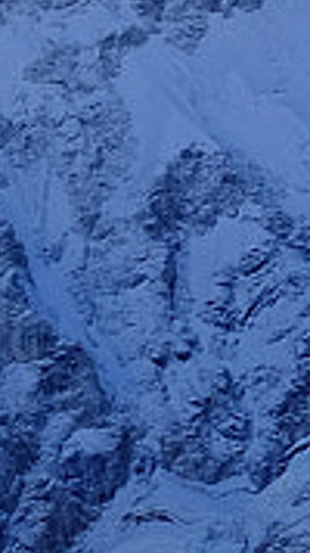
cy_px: 649
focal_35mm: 254
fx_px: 3715
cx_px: -1228
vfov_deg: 8.4
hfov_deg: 4.2
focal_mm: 18
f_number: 6.4
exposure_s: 1/450
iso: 200
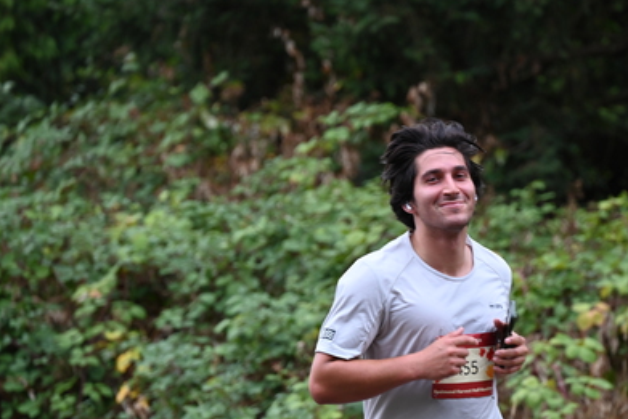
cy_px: 283
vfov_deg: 4.9
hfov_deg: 7.3
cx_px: 405
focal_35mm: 281
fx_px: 4903
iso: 560
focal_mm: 200
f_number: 6.3
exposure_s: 1/250
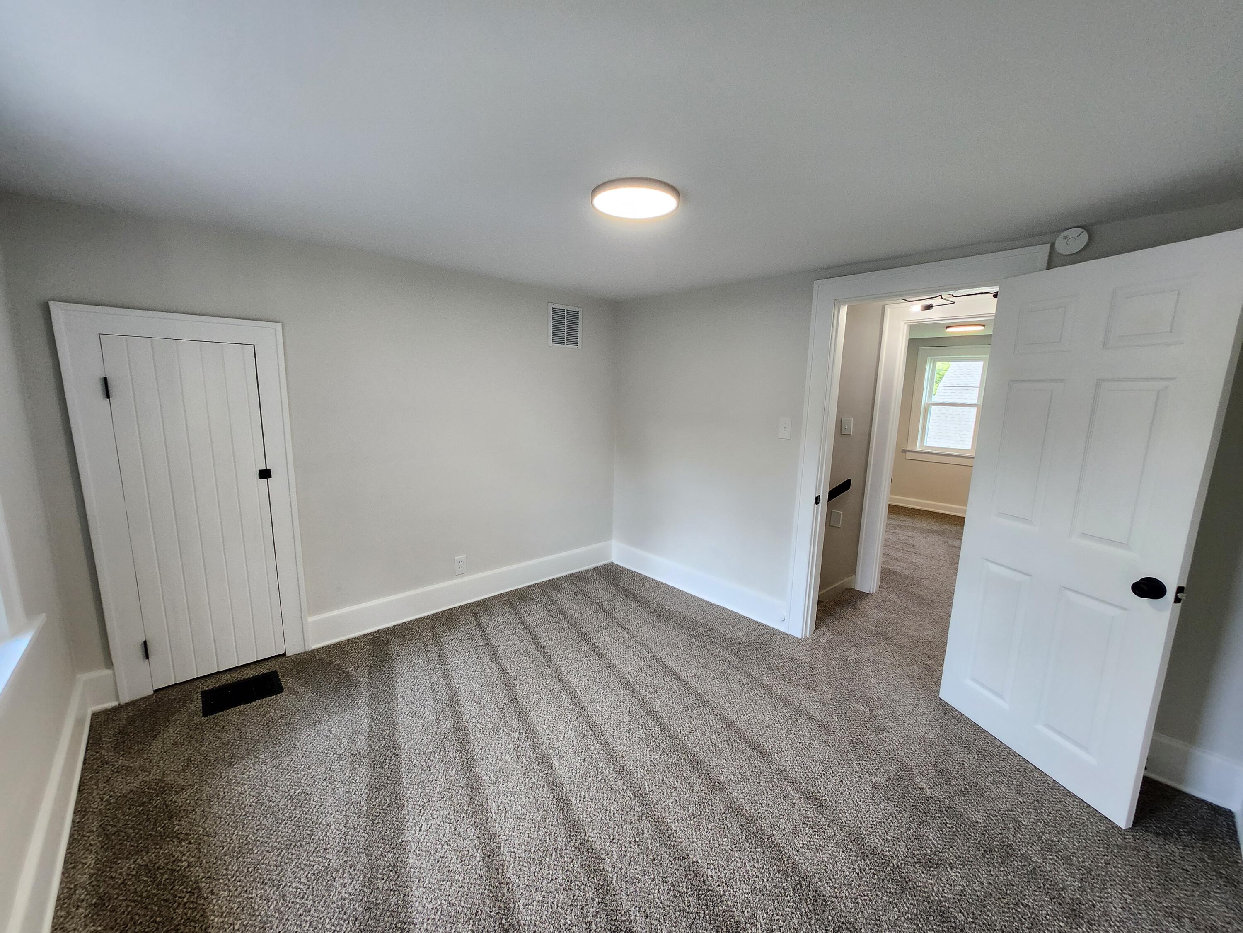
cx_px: 622
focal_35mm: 13
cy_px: 466
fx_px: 467
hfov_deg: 106.2
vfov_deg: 89.9
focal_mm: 1.74
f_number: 2.2
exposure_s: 1/60
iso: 160
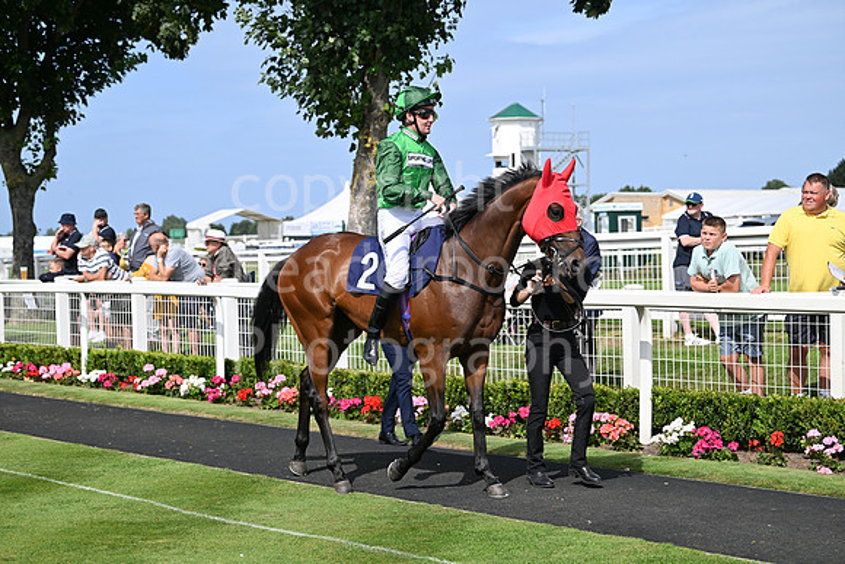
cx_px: 422
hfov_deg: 28.8
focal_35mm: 70
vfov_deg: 19.5
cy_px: 282
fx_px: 1643
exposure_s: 1/4000
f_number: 4.5
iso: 400
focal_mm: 70
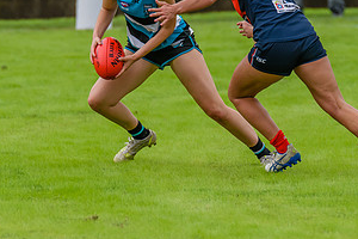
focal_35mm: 995
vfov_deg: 1.4
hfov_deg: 2.1
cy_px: 69
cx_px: 212
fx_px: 9894
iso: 800
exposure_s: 1/2000
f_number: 6.3
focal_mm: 420
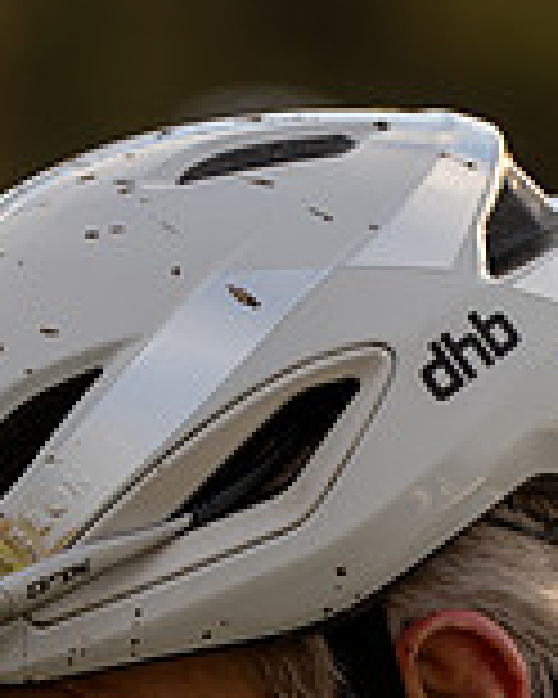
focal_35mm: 415
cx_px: 360
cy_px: 950
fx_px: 8567
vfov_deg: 4.6
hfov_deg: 3.7
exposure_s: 1/1000
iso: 250
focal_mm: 152
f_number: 4
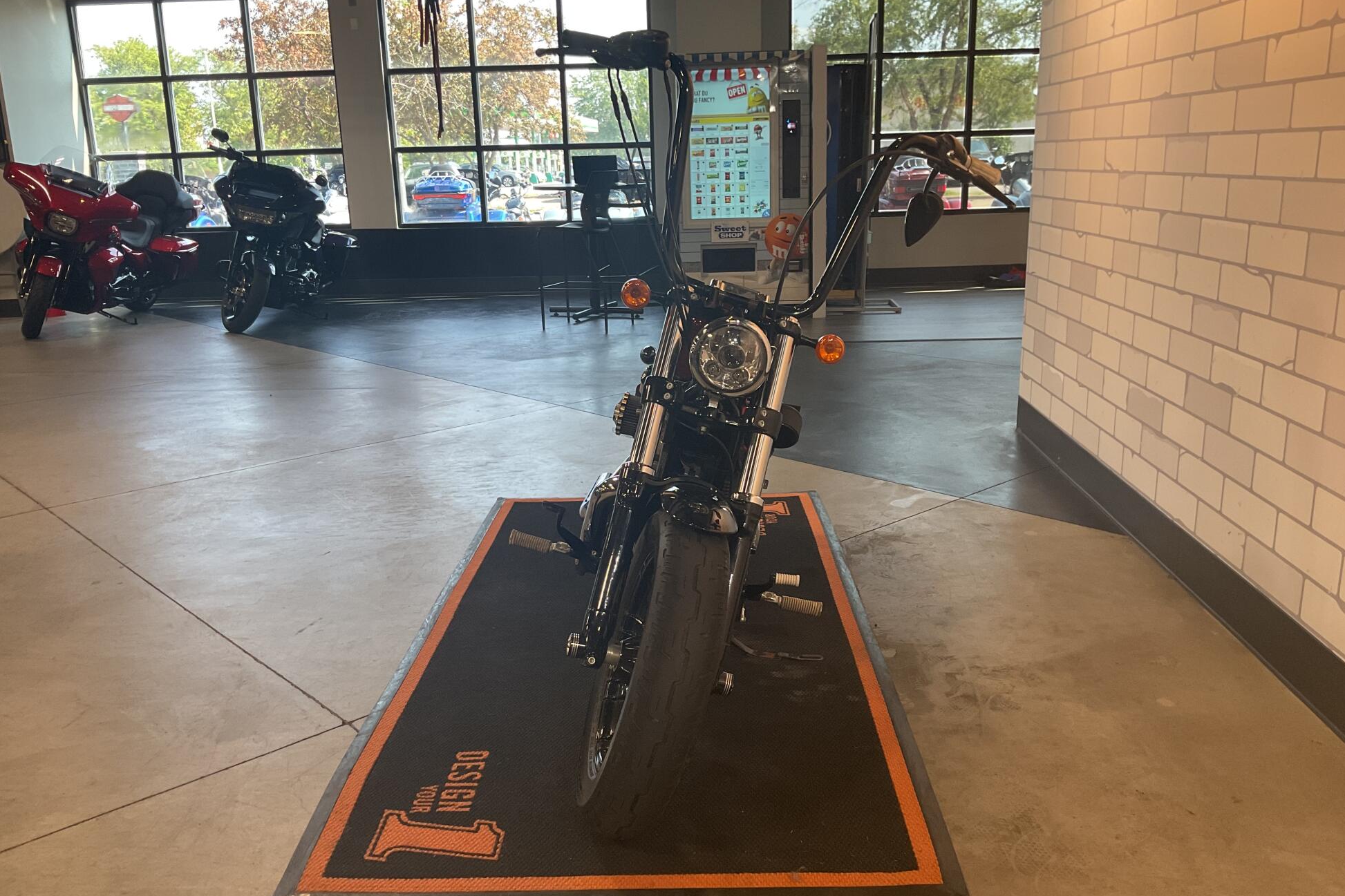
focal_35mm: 31
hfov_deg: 60.3
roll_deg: +2.7
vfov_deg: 42.3
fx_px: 1158
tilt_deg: -15.9
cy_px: 468
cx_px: 679
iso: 64
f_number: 1.8
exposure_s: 1/100
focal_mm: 3
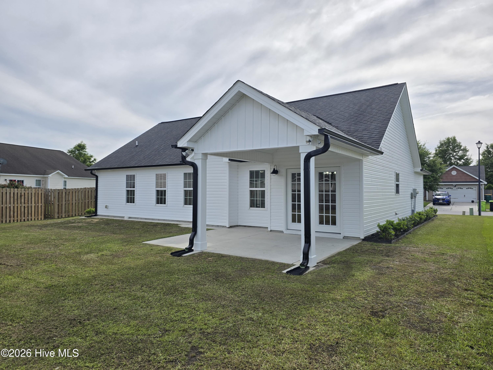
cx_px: 246
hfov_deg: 73.9
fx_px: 328
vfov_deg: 58.9
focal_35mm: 23
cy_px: 185
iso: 12
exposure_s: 1/1096
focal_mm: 6.3
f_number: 1.7
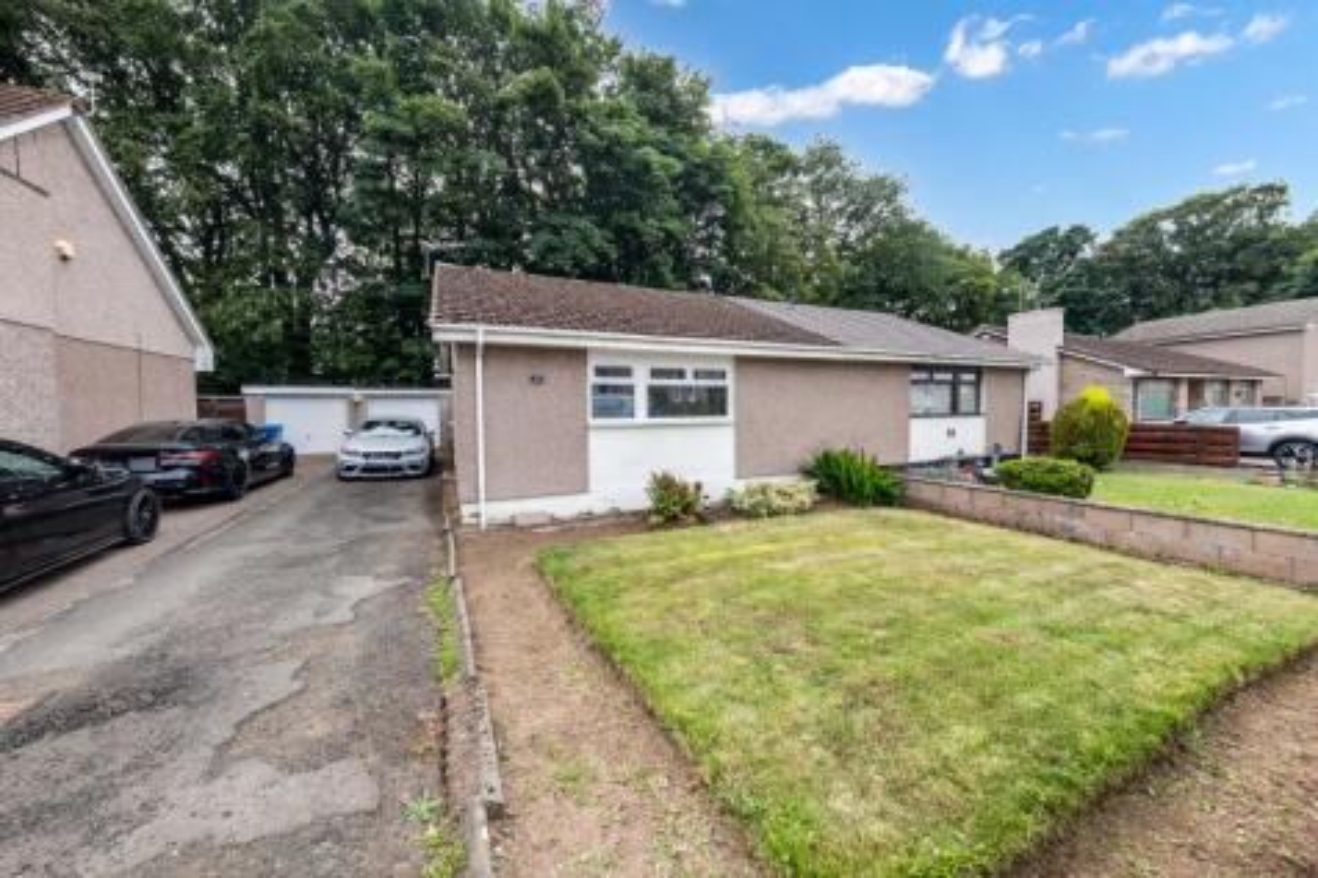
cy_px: 439
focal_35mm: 12
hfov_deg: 112.6
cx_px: 659
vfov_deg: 90.0
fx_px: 439
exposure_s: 1/25
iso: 250
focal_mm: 8
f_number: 8
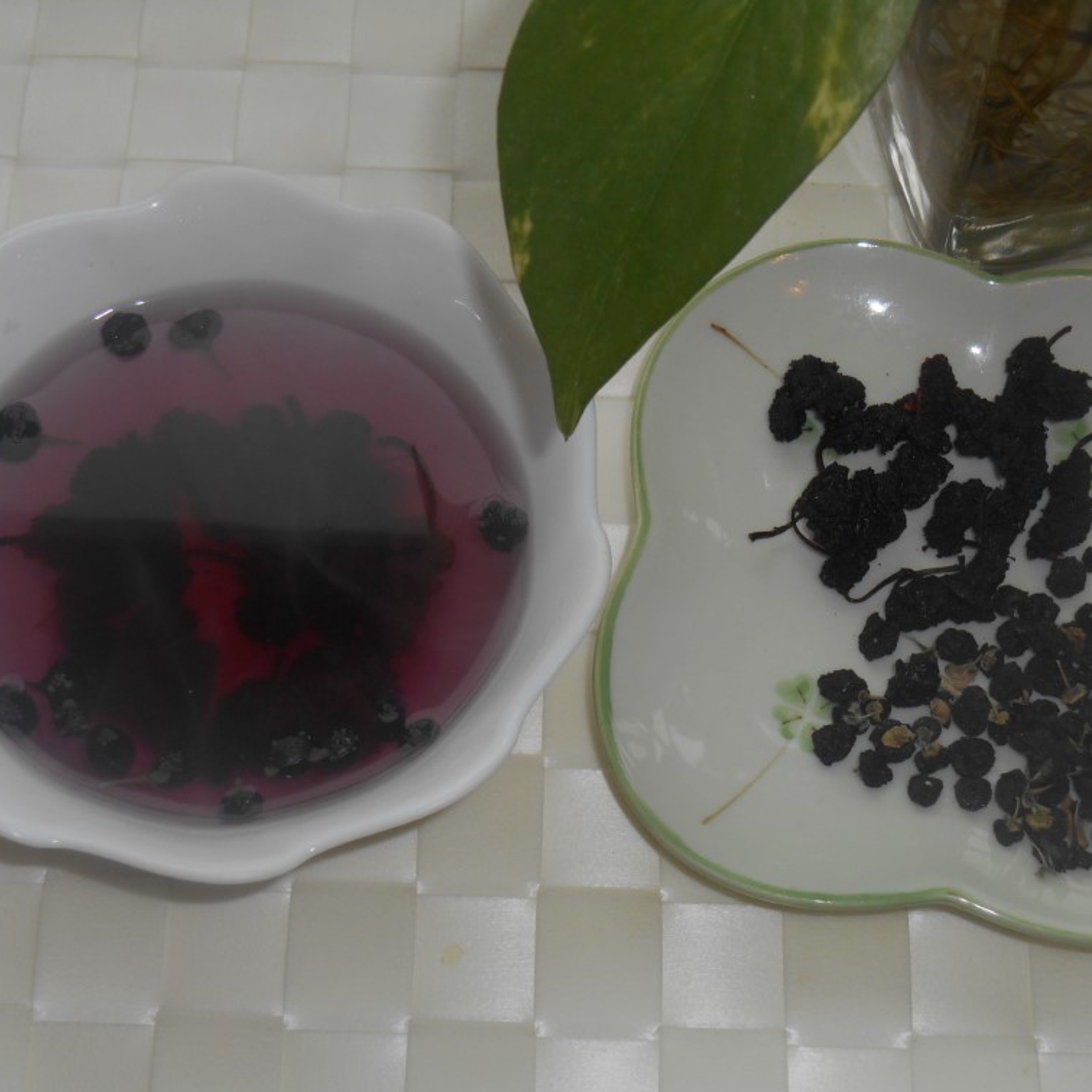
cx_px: 628
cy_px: 549
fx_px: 2605
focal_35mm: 73
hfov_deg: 23.6
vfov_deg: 23.7
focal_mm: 10.9
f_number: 4.4
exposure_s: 1/60
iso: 80
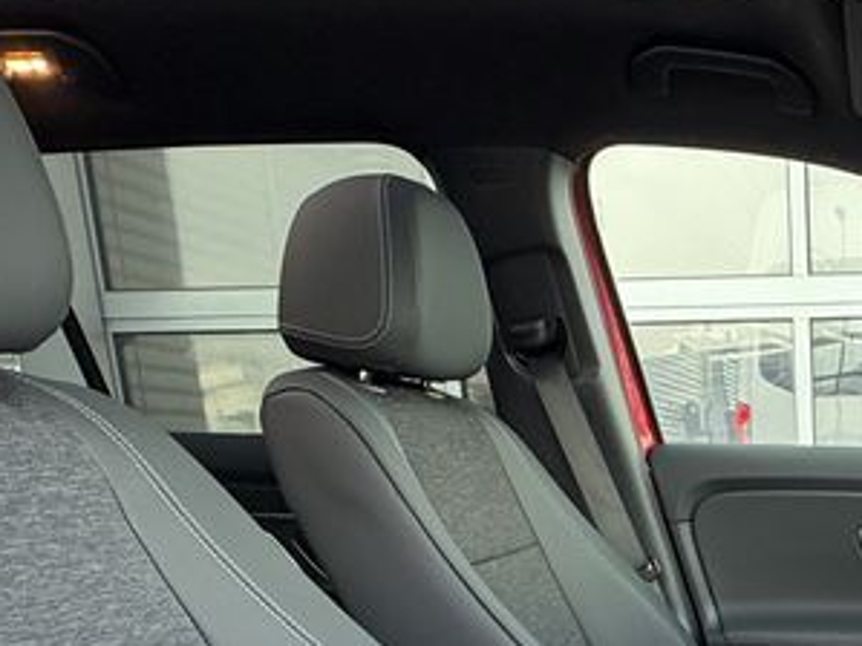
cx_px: 908
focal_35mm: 48
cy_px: 767
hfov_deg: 35.0
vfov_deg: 26.9
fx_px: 1195
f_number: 2.2
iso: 200
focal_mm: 2.22
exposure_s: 1/121
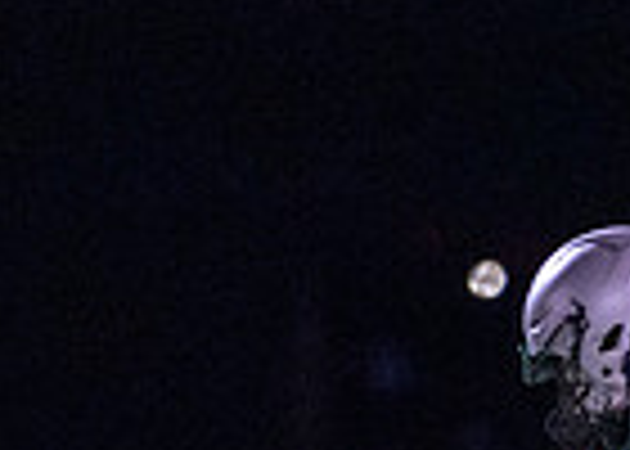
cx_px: 748
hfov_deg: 1.5
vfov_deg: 1.1
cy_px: 772
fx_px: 23815
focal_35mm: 1331
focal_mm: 171
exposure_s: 1/1000
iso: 2000
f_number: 2.8
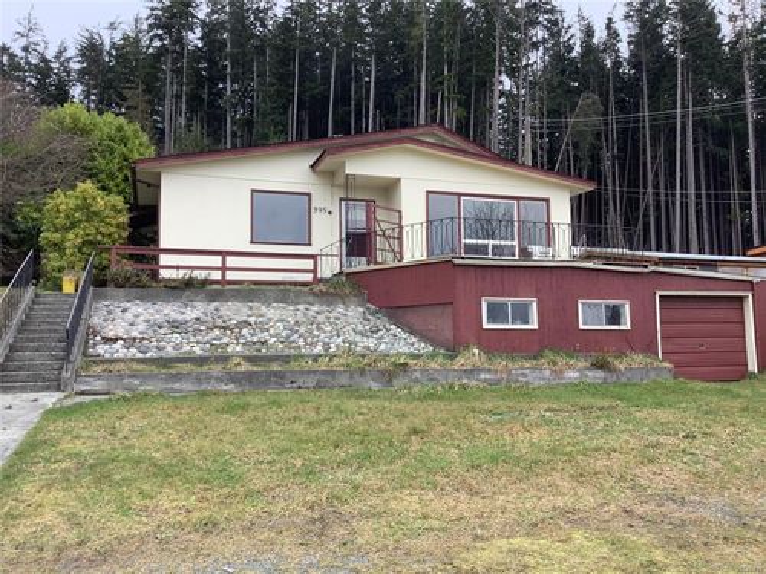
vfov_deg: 45.4
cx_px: 383
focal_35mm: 31
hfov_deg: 58.4
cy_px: 287
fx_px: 686
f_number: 2.4
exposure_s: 1/120
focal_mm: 3.3
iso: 50
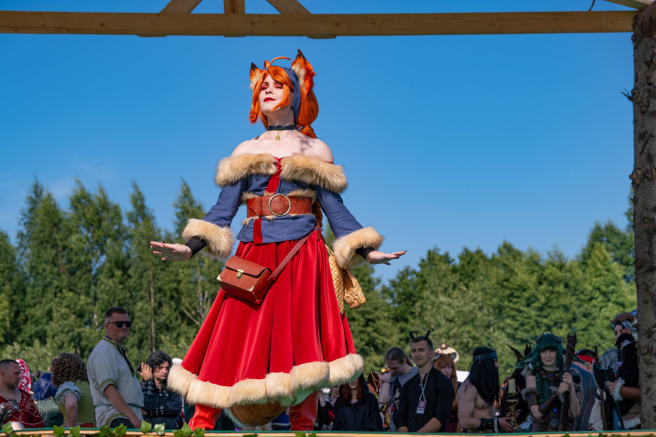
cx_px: 328
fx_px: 1553
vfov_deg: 16.0
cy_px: 224
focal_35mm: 85
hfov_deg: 23.9
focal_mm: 55
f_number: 4
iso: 160
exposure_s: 1/1600
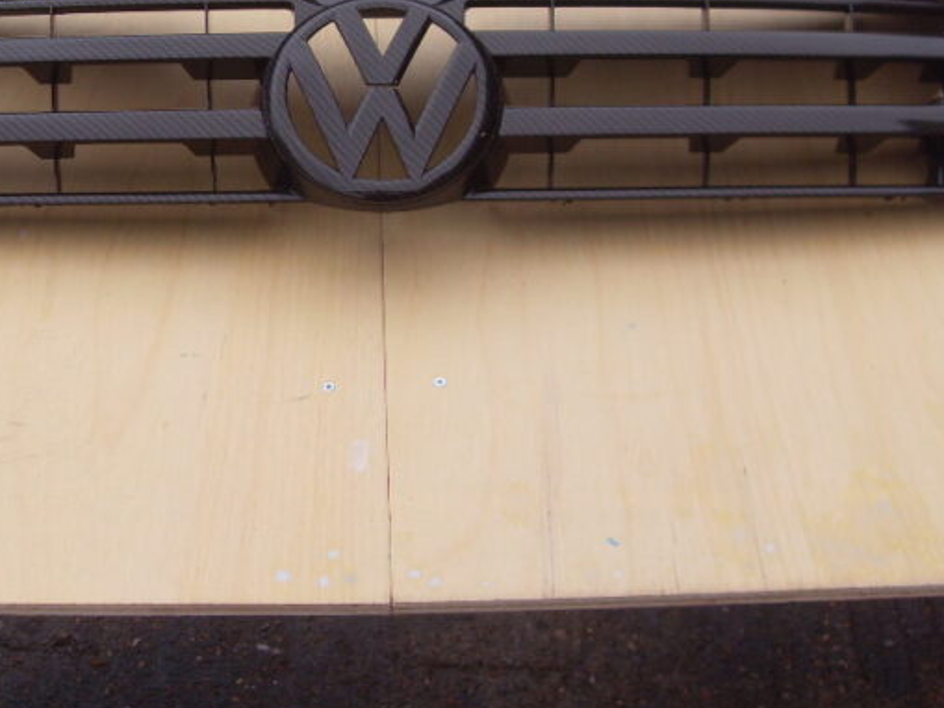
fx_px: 1500
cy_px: 278
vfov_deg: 26.5
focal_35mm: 55
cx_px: 388
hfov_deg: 34.8
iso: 80
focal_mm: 6.3
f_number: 2.8
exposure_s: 1/250
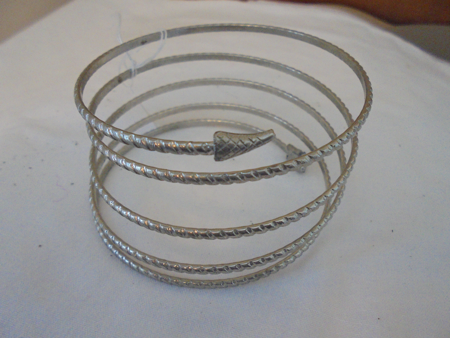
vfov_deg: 53.1
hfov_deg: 67.3
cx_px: 225
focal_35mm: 26
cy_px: 169
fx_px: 338
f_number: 3.5
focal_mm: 4.6
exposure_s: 1/80
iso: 640
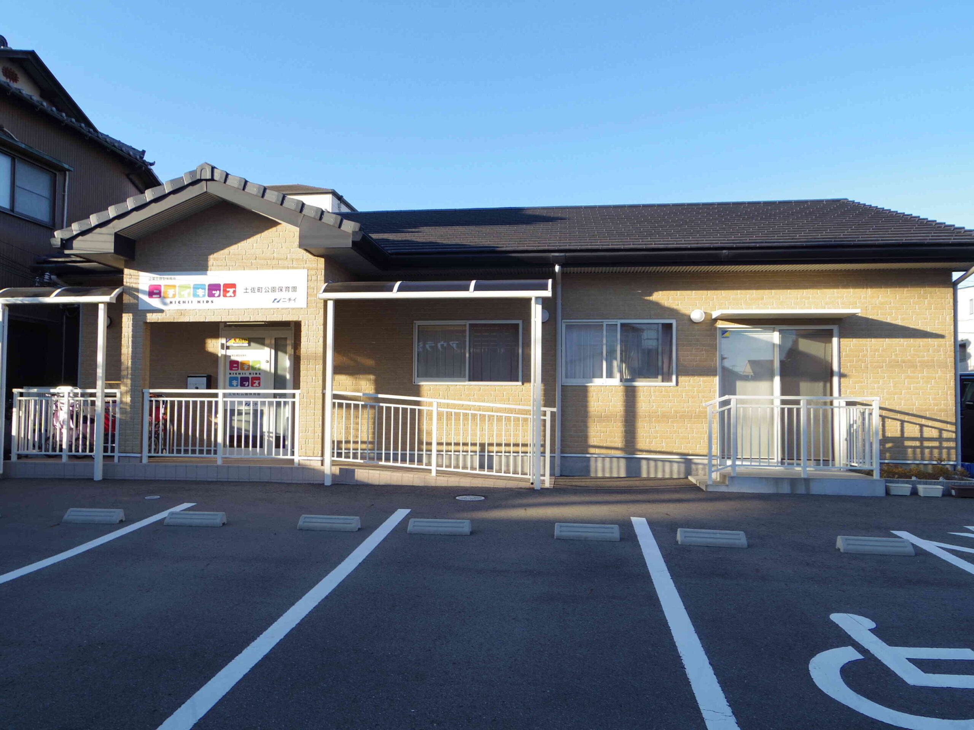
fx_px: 703
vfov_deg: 54.9
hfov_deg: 69.4
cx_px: 487
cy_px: 365
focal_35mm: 25
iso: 100
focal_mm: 5.4
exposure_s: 1/80
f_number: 3.5
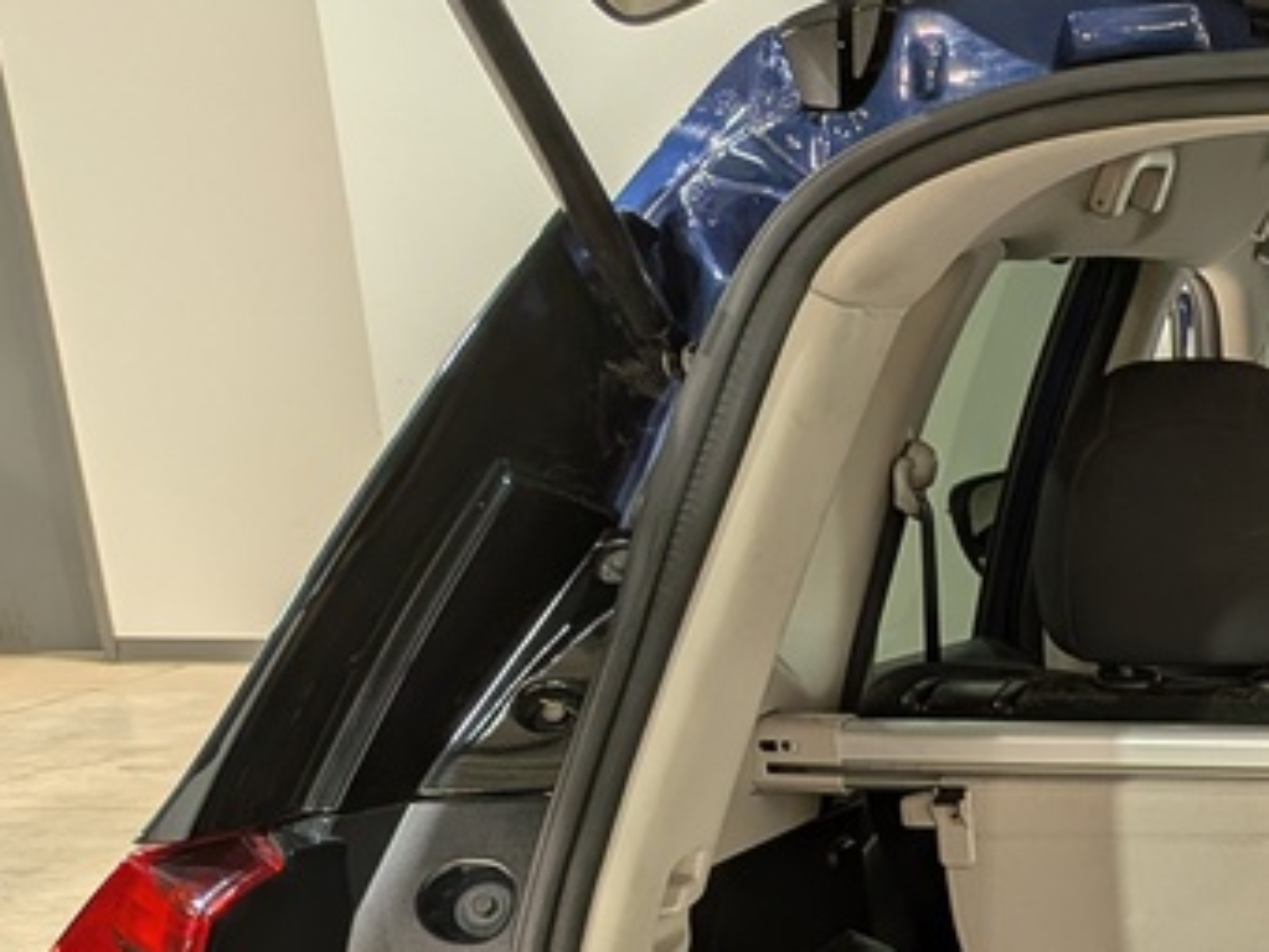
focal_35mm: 72
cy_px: 1331
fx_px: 2640
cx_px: 1734
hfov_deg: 23.3
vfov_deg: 18.6
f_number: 1.7
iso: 28
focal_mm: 4.53
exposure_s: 1/158
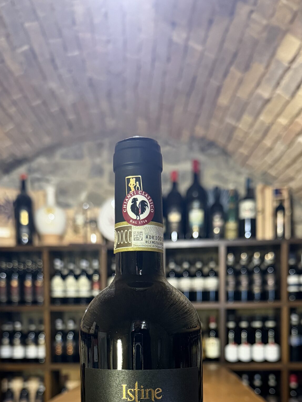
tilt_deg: -2.8
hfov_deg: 36.0
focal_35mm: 40
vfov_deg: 44.1
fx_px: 465
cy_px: 333
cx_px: 147
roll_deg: +0.8
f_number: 1.78
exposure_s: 1/50
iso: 800
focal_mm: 6.76
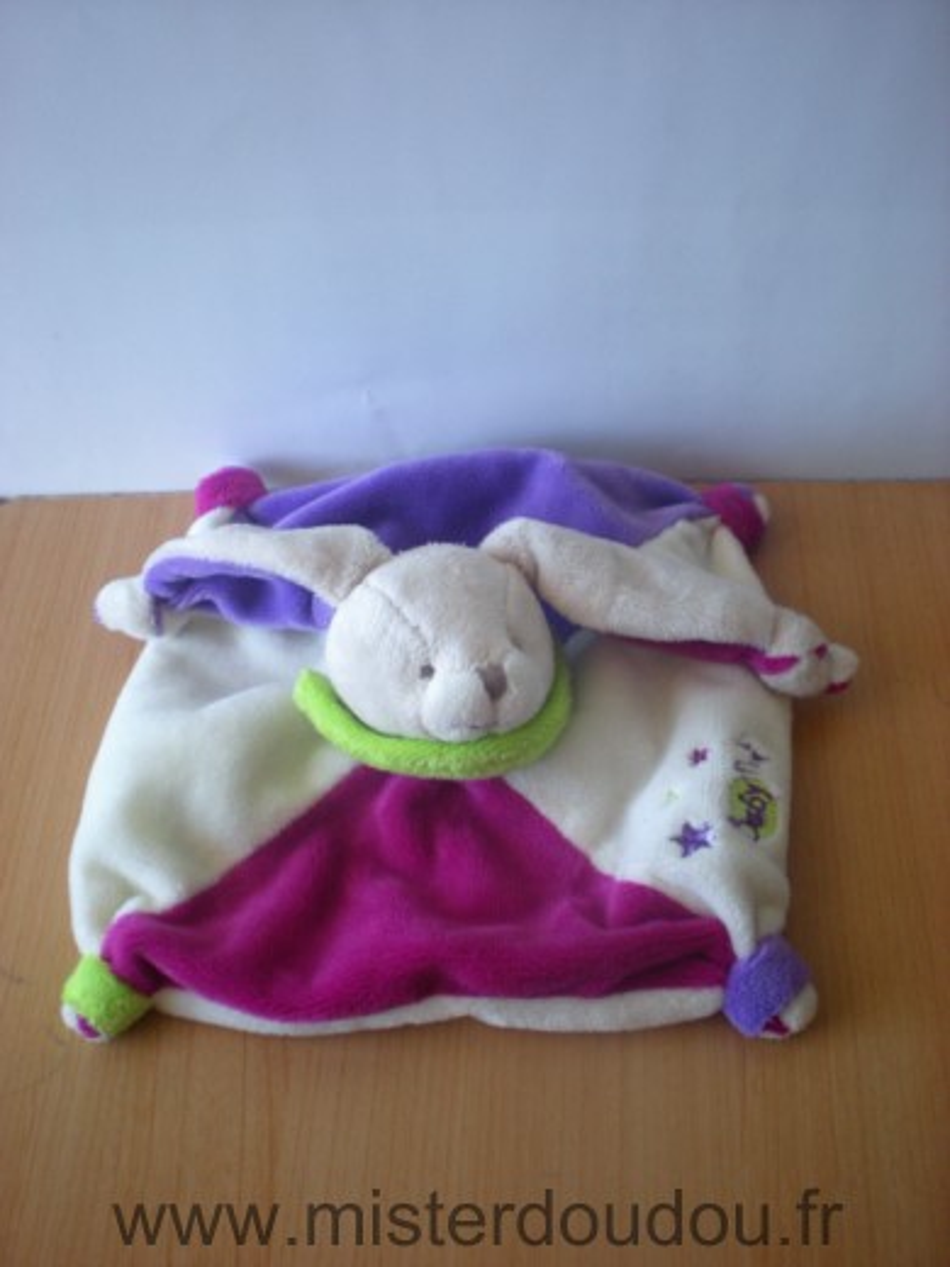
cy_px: 634
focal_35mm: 38
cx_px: 475
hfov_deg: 37.7
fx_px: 1390
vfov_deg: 49.0
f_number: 3.1
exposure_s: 1/60.8
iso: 130
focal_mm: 6.3
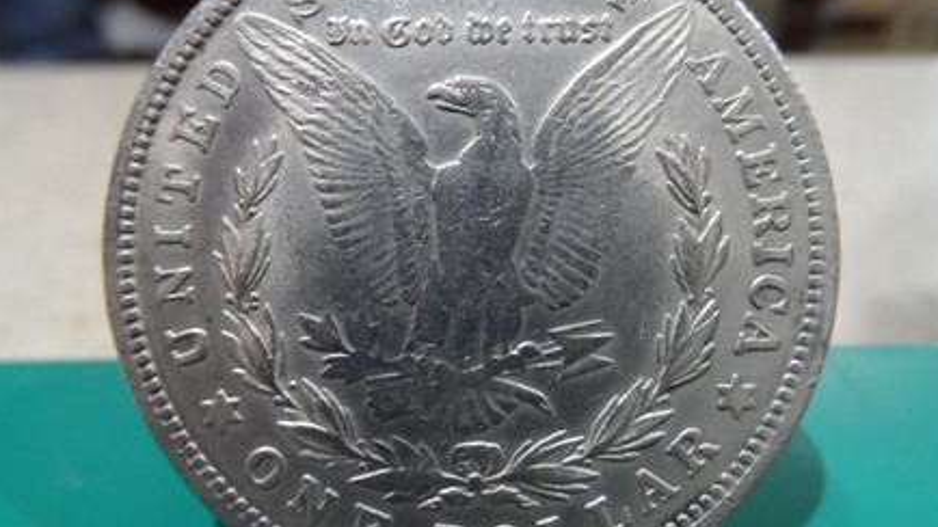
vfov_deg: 42.9
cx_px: 480
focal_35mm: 27
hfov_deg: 69.9
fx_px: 671
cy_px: 270
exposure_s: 1/20
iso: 400
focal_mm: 4
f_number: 3.2
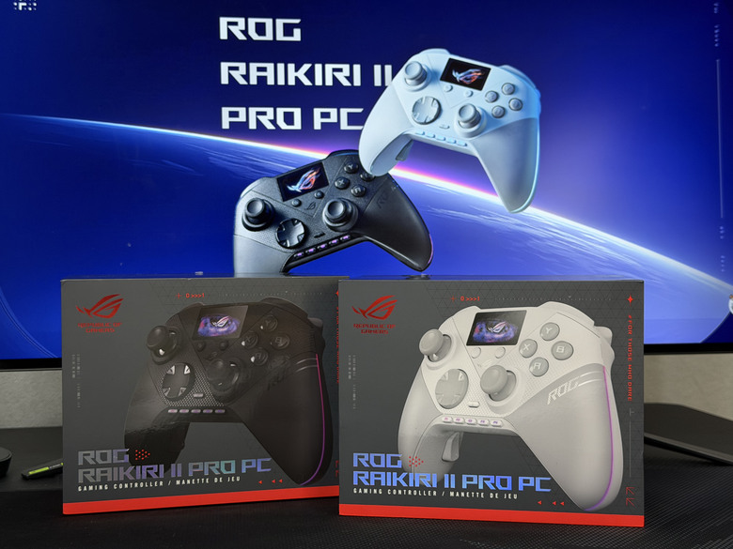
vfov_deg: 30.3
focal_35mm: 48
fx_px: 1016
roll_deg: +0.7
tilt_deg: -1.7
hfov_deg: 39.7
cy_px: 274
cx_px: 366
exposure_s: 1/60
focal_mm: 6.76
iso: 125
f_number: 1.78
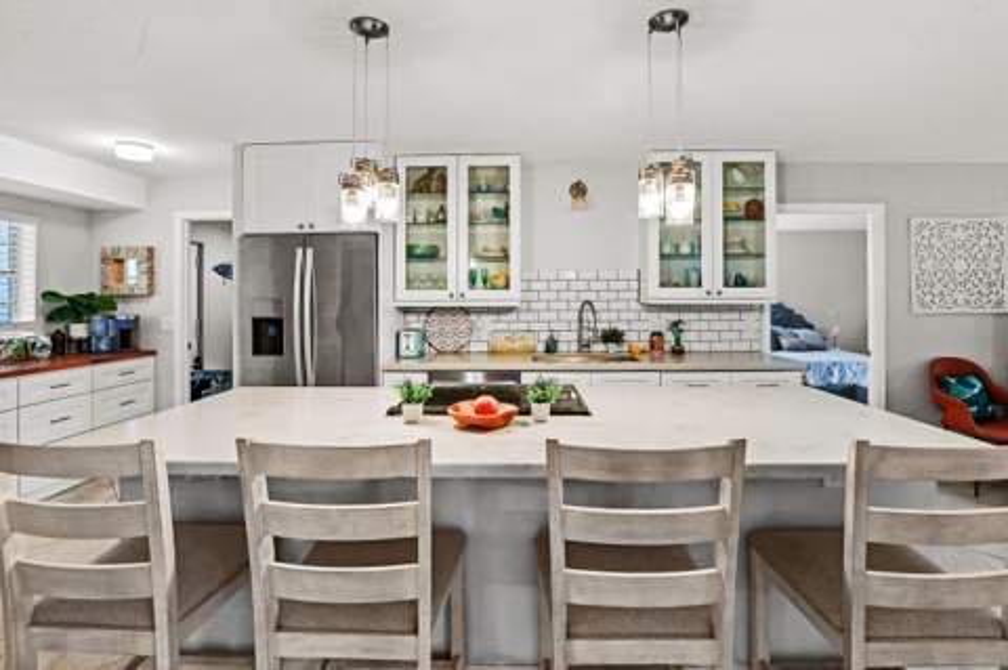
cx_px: 504
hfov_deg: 96.8
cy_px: 335
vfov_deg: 73.6
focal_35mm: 16
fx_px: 448
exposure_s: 1/30
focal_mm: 16
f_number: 9
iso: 1250
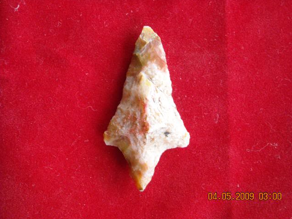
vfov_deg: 15.6
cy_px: 109
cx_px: 147
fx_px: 802
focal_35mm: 95
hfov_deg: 20.6
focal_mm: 15.32
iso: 400
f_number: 4.4
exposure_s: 1/14
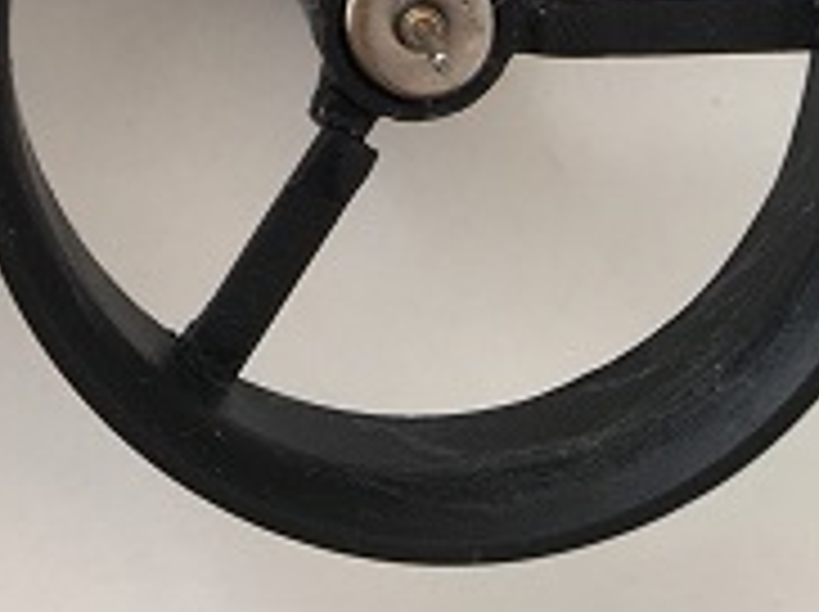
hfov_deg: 18.4
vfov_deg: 12.0
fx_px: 2410
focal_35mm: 102
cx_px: -126
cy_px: -810
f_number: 2.2
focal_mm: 4.15
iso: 32
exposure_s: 1/60
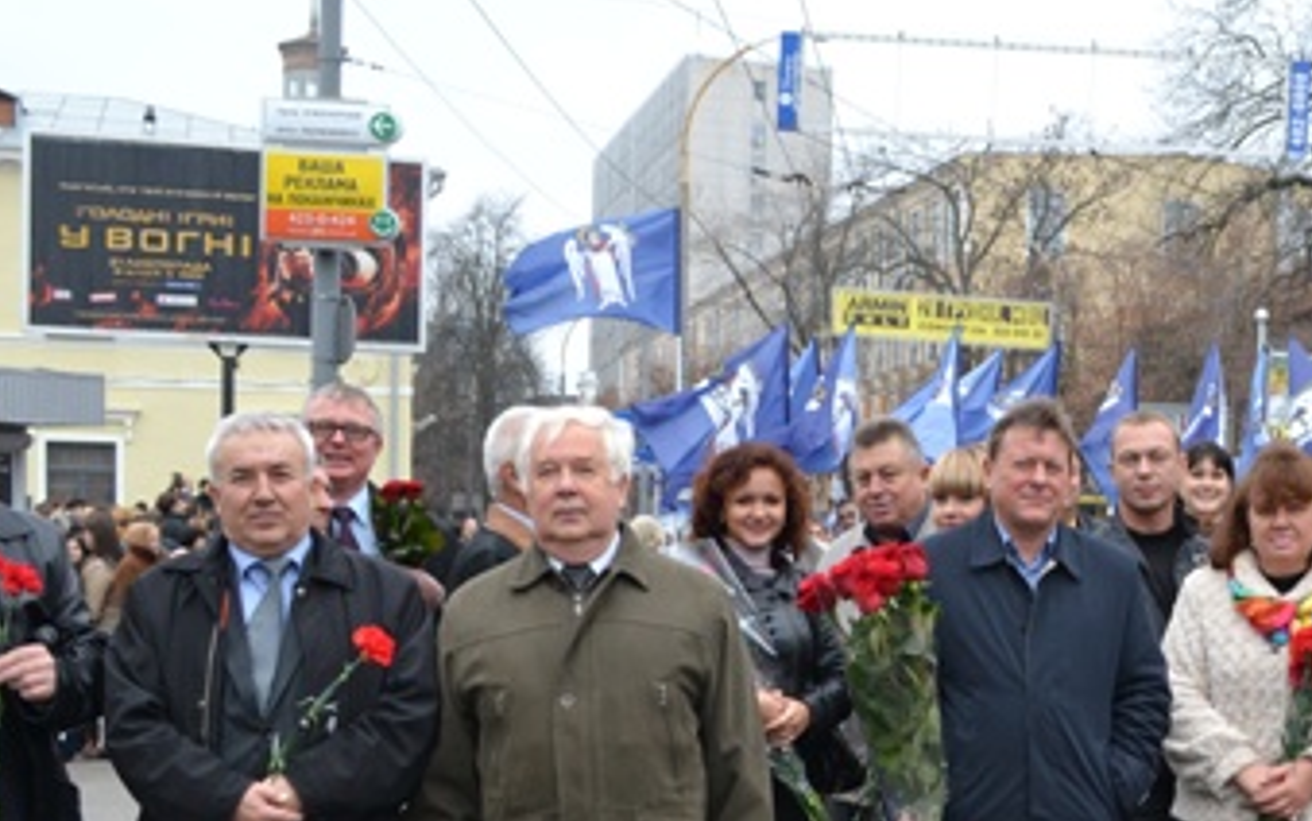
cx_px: 1041
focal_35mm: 52
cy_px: 540
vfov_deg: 24.8
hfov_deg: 37.5
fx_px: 1860
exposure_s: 1/125
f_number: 5.6
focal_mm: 18
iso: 400
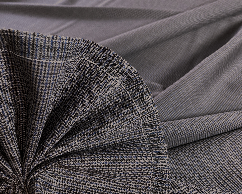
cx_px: 93
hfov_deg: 55.1
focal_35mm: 32
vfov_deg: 45.6
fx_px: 229
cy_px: 81
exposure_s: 1/50
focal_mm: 4.25
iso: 80
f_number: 1.8
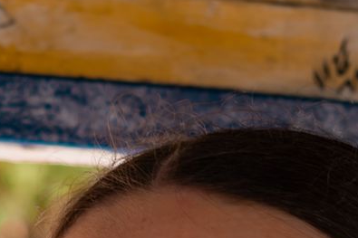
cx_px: 233
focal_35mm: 304
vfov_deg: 4.5
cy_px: 480
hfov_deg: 6.8
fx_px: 3022
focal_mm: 50
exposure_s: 1/45
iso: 100
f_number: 4
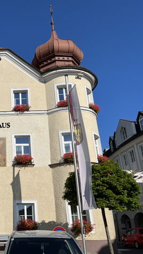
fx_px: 256
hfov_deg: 28.9
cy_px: 127
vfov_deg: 52.8
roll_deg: +0.6
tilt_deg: +21.3
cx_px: -4
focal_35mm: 38
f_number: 1.6
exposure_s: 1/9901
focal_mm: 5.1
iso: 50
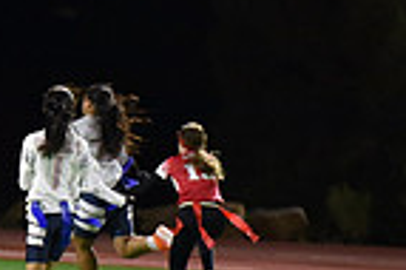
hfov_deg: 2.5
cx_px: 99
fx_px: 9136
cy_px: 186
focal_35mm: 811
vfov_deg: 1.7
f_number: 2.8
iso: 6400
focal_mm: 200
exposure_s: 1/640
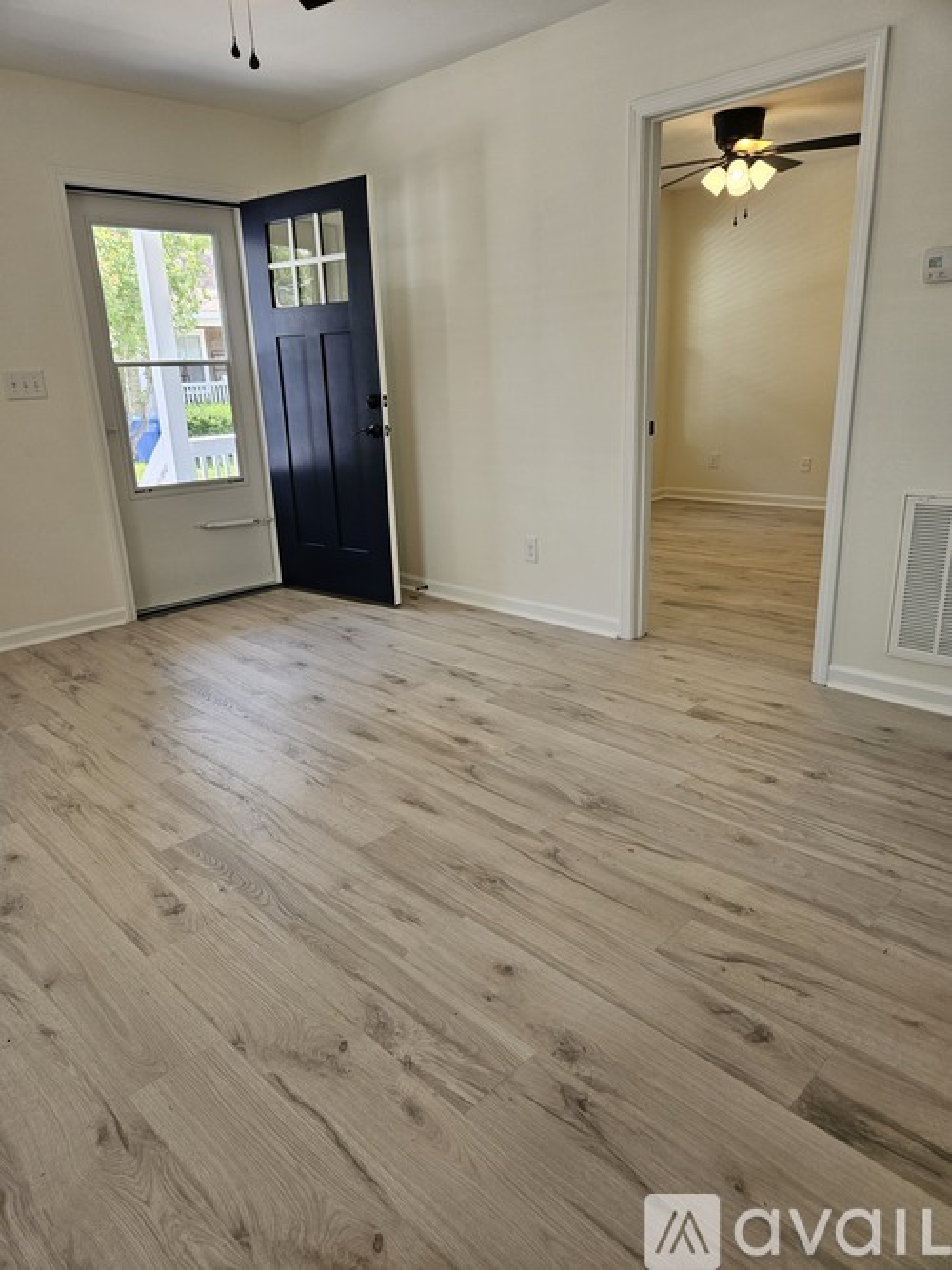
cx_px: 476
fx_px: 844
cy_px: 635
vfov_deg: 73.9
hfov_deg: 58.9
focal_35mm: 23
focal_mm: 5.4
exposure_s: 1/120
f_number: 1.8
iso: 80
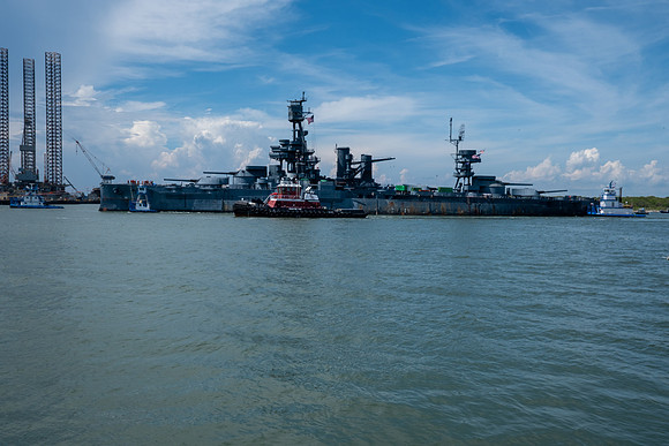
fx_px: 651
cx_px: 334
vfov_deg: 37.9
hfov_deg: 54.4
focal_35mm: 35
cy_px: 223
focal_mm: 23.5
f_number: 9
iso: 160
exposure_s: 1/680
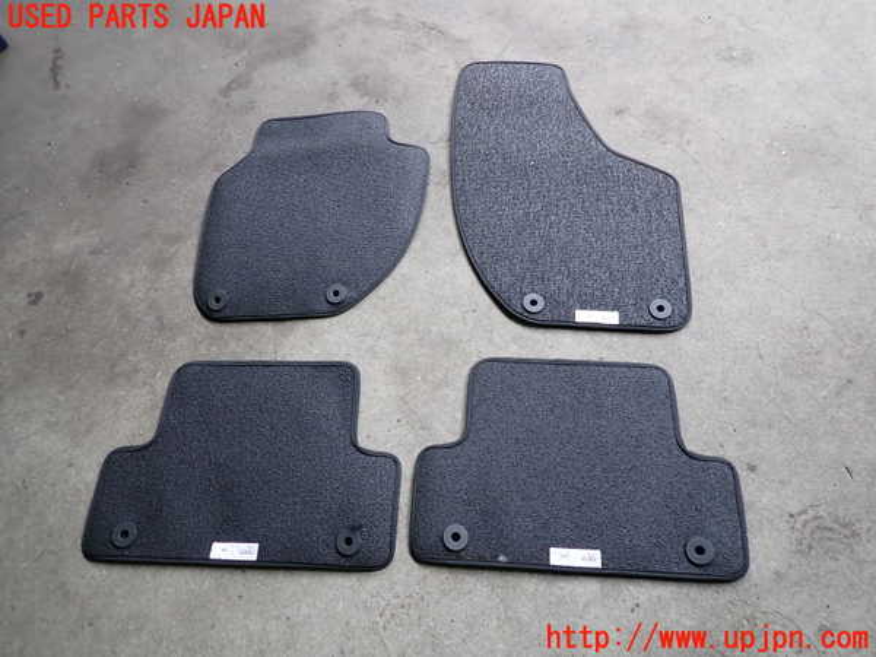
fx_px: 633
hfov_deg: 69.4
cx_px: 438
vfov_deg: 54.9
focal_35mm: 25
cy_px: 328
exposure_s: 1/100
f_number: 2
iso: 200
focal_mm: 4.5
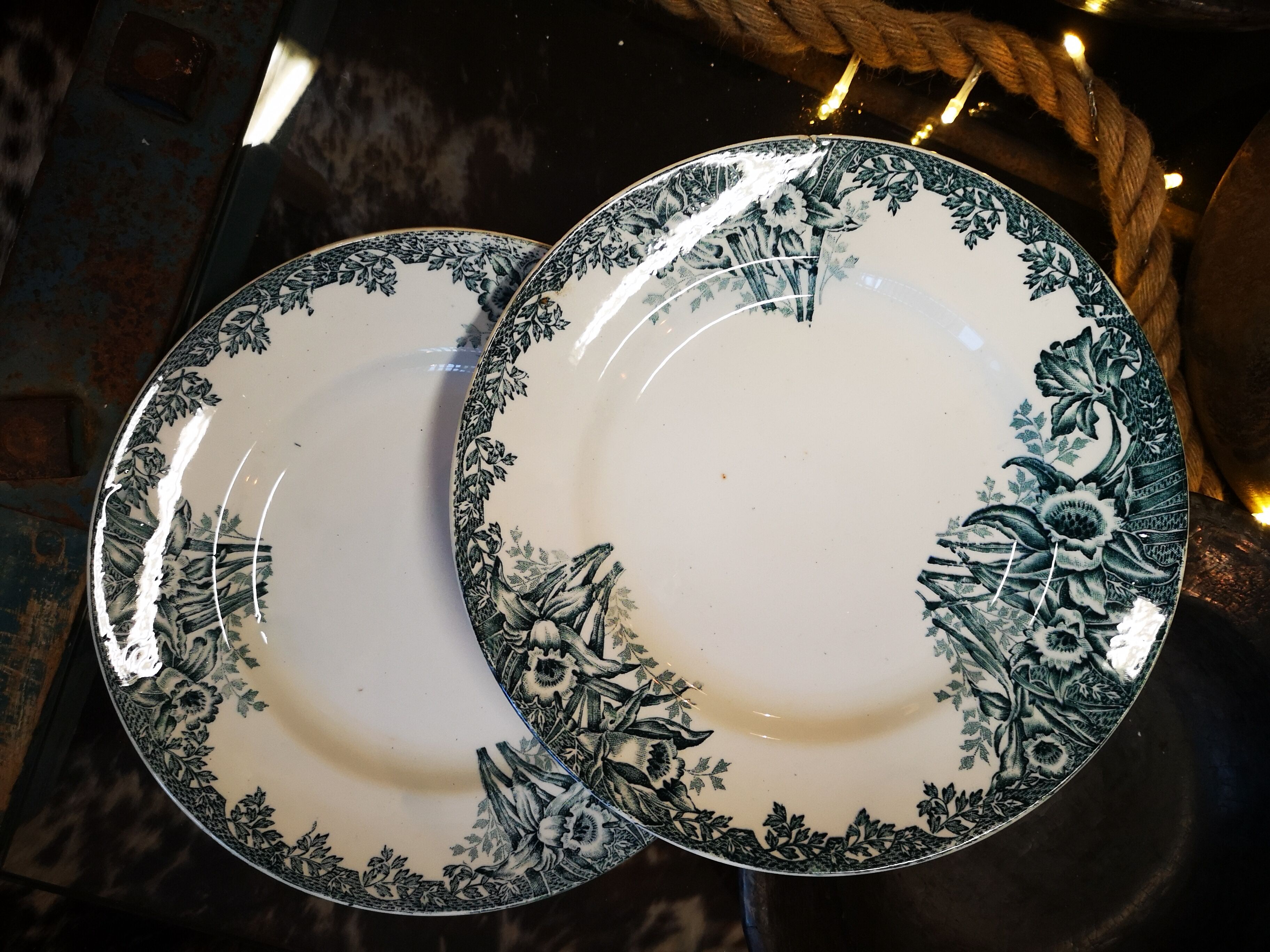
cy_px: 476
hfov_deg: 65.3
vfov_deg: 51.4
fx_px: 991
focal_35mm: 27
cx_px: 635
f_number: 1.8
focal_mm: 3.95
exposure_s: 1/100
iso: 320
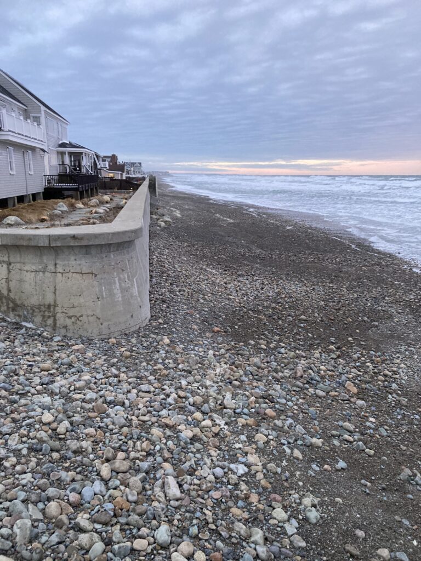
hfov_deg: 49.7
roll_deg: +0.7
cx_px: 210
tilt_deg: -12.5
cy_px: 280
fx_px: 454
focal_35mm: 28
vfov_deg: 63.4
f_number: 1.8
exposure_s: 1/60
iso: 250
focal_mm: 3.99
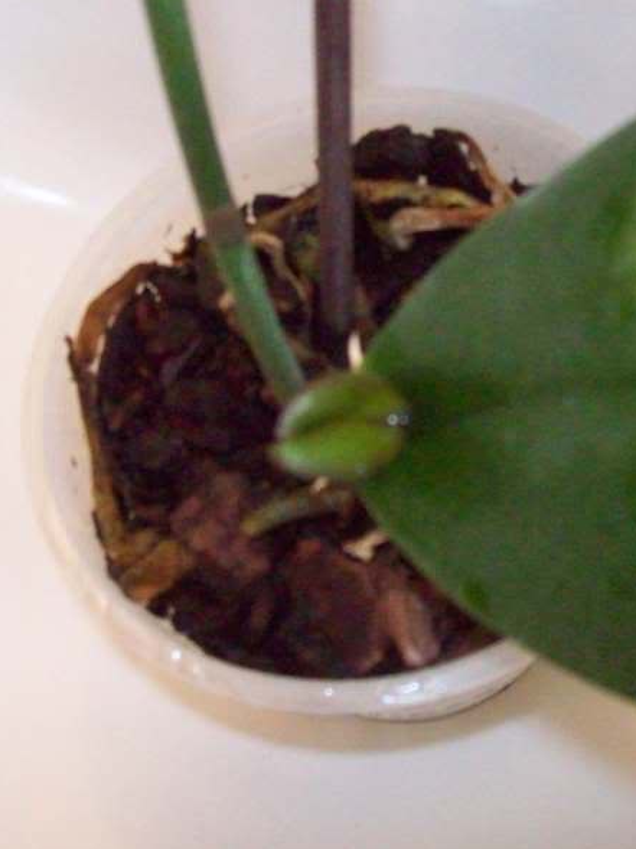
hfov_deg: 29.7
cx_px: 343
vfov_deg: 38.9
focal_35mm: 49
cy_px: 422
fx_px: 1200
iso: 800
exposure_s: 1/128
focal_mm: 6
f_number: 2.7
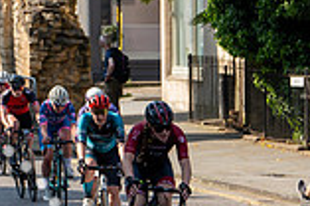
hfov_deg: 5.0
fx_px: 3566
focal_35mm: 415
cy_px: 193
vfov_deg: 3.3
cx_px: 207
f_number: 5
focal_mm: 112
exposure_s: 1/640
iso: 200
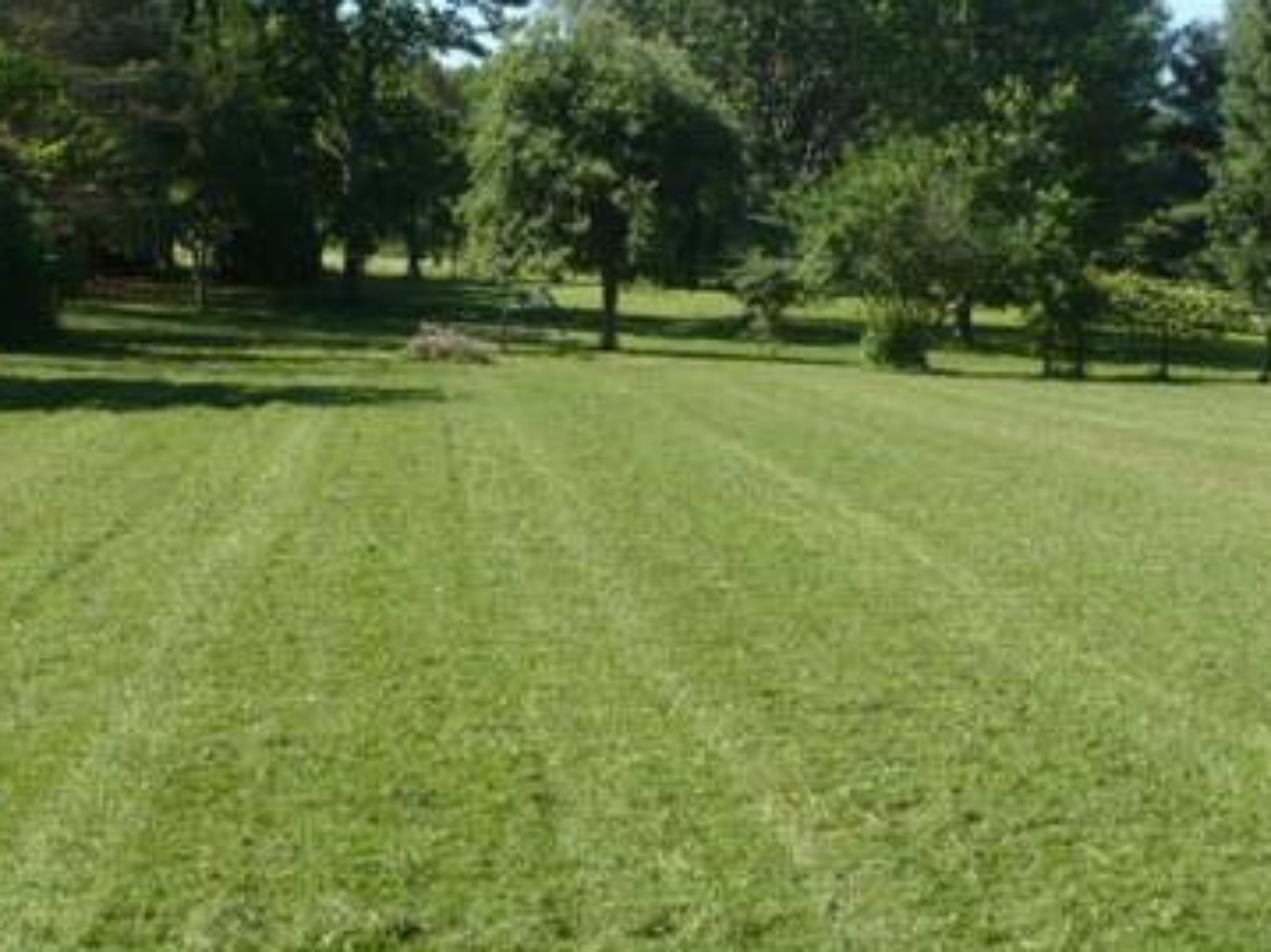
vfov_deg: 22.0
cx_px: 634
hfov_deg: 29.4
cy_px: 223
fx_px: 2423
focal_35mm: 66
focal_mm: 6.1
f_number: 2.8
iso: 100
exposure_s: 1/800
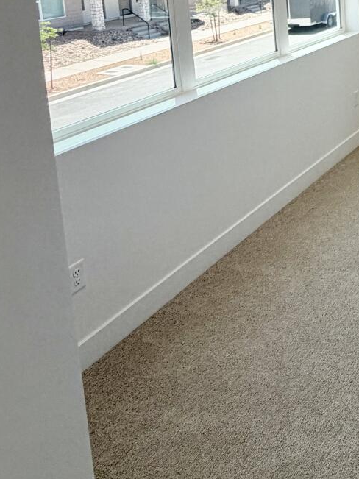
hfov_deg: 26.8
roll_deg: +1.0
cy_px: 15
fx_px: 595
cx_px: 497
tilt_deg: -7.6
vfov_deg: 39.4
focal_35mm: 43
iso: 64
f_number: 2.2
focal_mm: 2.22
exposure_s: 1/502
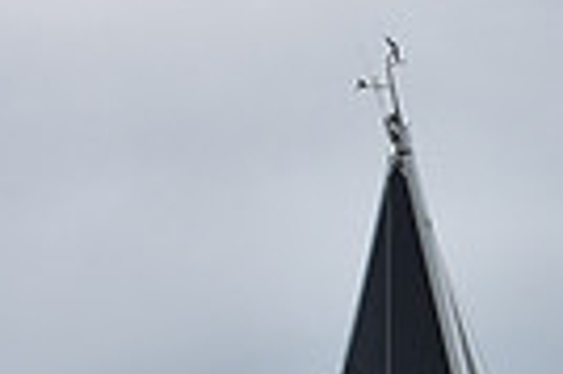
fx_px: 4748
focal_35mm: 304
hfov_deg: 6.7
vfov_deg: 4.4
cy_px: 1093
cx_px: 653
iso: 400
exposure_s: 1/800
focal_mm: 70
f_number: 9
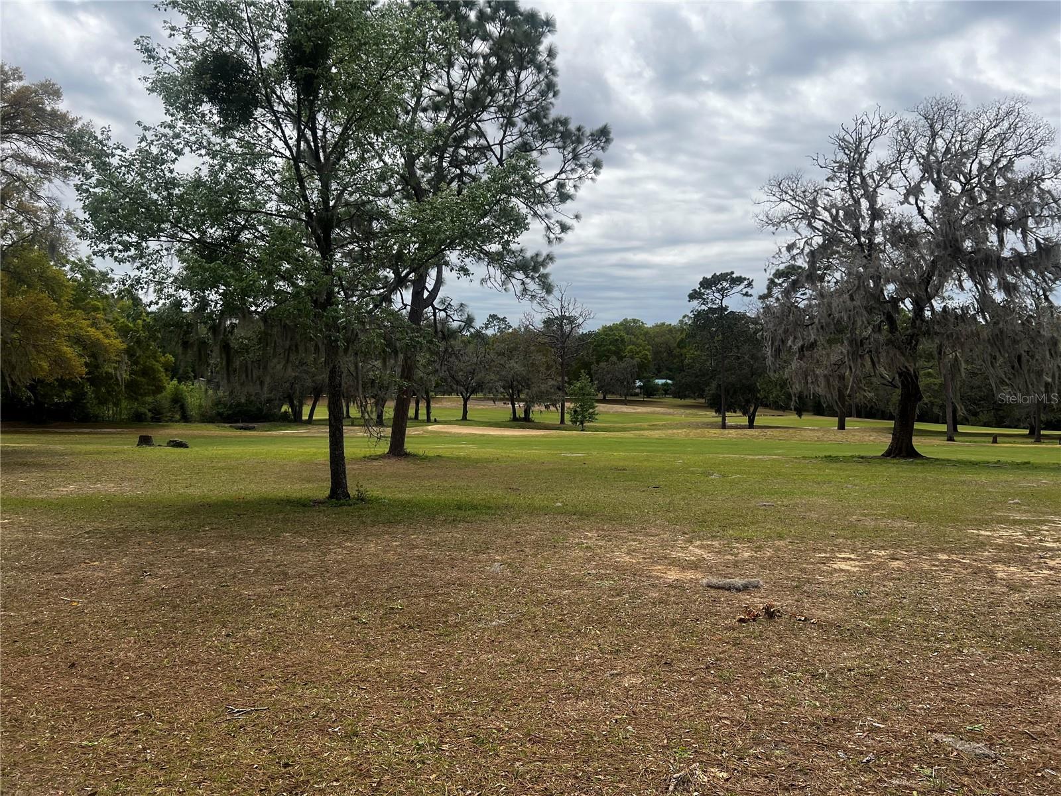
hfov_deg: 67.3
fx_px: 797
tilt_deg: -4.6
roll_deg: -0.4
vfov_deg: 53.1
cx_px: 530
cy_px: 398
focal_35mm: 26
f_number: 1.5
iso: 50
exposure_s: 1/3968
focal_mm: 5.7
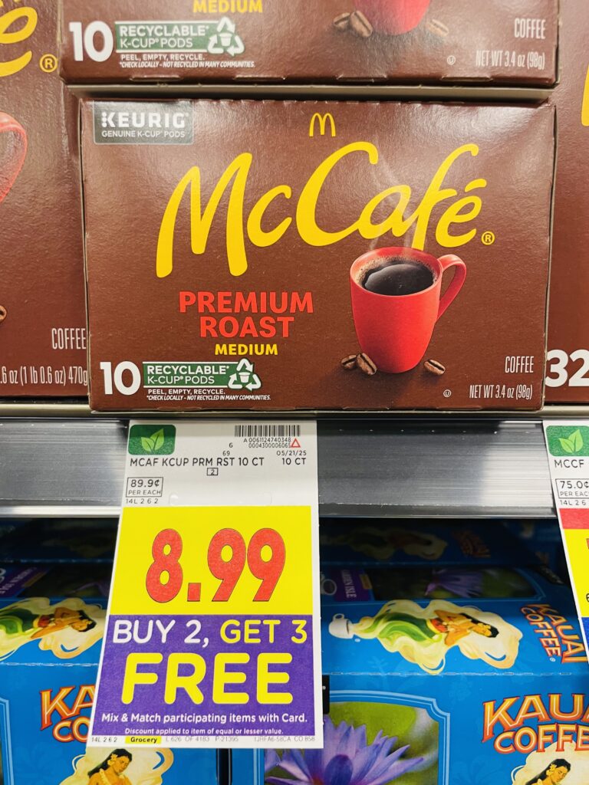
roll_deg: -0.1
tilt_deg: -8.9
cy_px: 392
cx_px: 294
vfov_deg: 67.3
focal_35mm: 26
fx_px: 590
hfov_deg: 53.1
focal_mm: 4.2
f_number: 1.6
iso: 80
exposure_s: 1/60
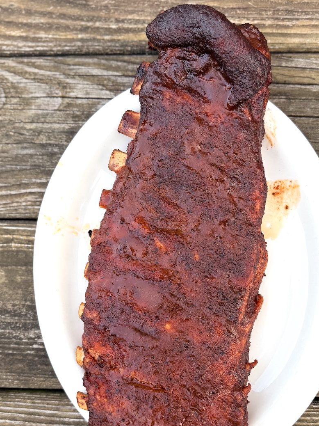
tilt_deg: -83.4
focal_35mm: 37
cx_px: 173
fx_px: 455
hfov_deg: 38.6
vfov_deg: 49.6
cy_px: 269
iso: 80
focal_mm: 6.76
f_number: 1.78
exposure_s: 1/121
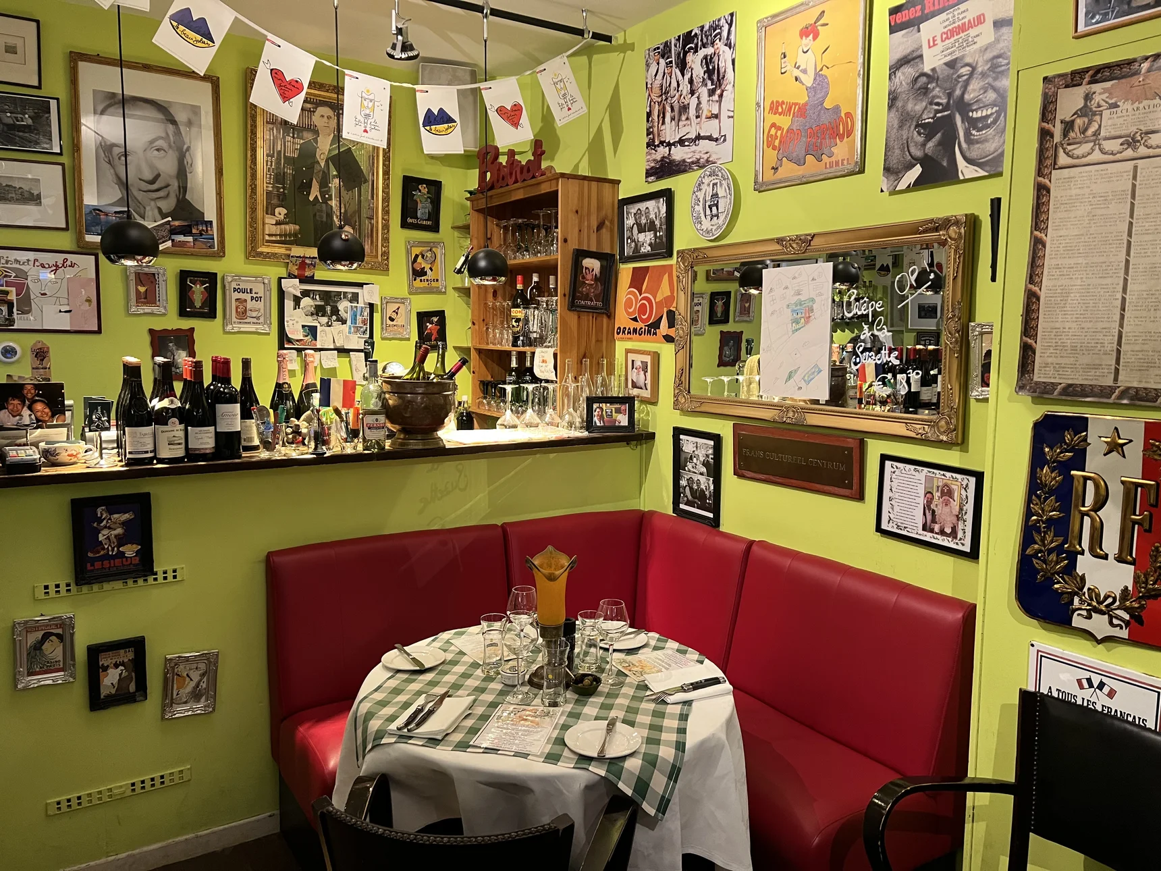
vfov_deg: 53.1
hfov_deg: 67.3
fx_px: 872
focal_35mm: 26
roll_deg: +0.1
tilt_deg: -6.0
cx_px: 580
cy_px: 436
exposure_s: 1/50
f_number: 1.5
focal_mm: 5.7
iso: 250
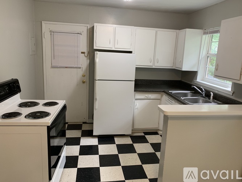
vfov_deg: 53.0
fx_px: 182
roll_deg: -3.4
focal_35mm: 26
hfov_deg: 67.3
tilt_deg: -11.9
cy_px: 91
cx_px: 121
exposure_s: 1/60
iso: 125
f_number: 1.8
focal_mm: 4.25
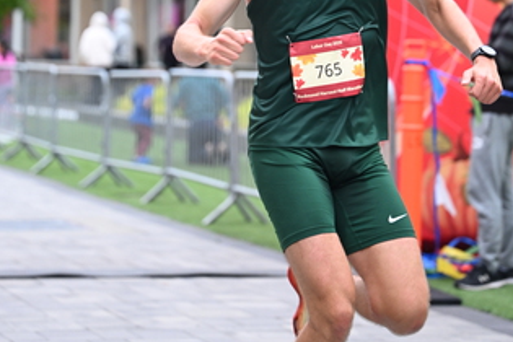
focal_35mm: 143
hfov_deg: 14.3
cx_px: 234
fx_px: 2038
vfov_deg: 9.5
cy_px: -23
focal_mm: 82
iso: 1600
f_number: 2.8
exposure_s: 1/640
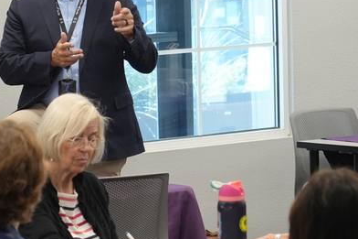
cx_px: 88
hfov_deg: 8.9
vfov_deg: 6.0
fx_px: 2286
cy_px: 175
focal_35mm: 230
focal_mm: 59
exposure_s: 1/160
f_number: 4
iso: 1250
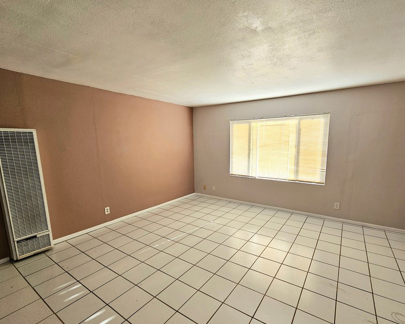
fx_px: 180
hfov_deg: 96.6
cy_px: 170
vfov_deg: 84.0
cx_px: 218
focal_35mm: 15
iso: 50
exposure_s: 1/60.2
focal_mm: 2.2
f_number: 2.2
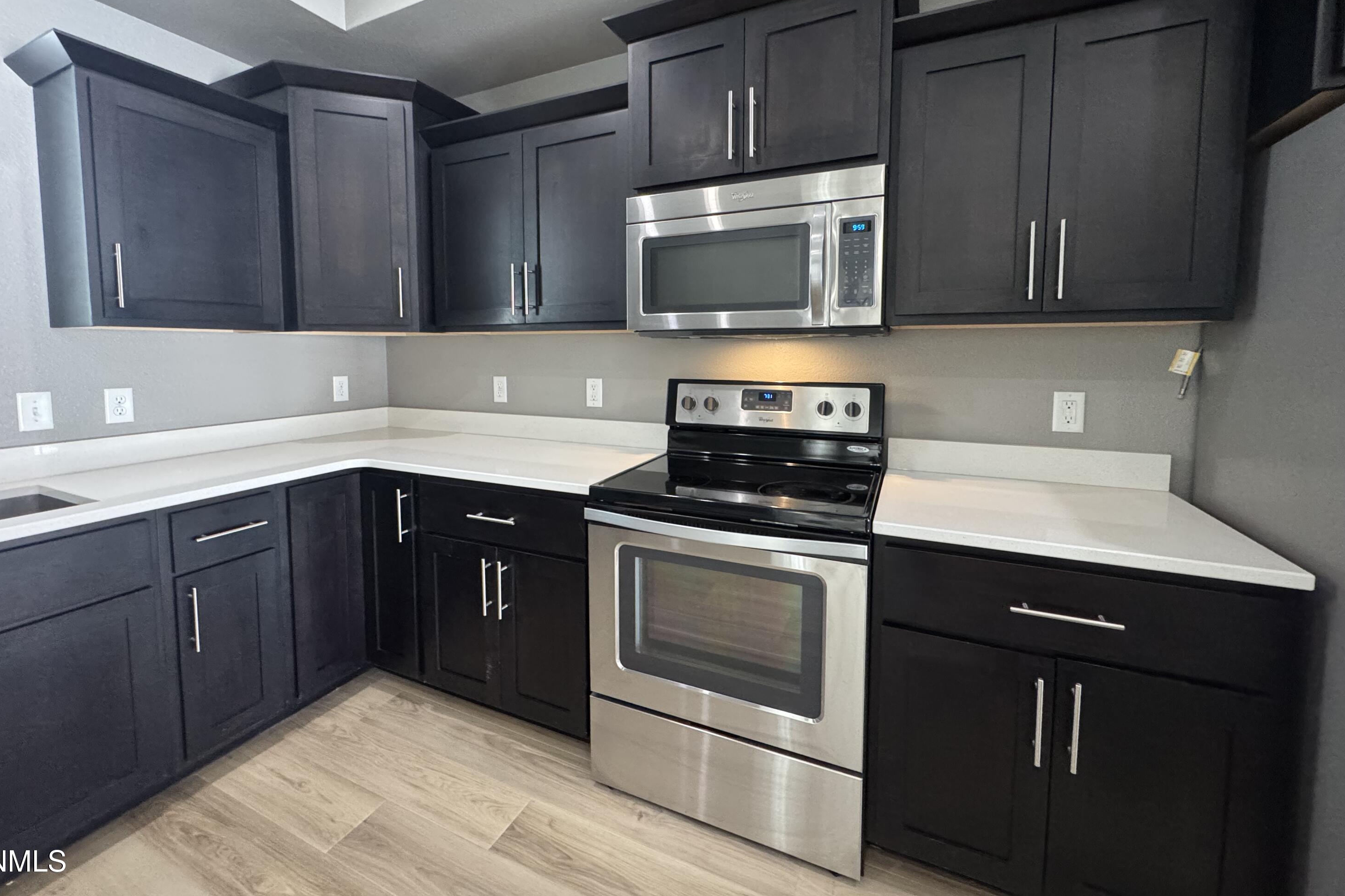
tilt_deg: -4.4
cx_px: 654
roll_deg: +0.3
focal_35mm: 15
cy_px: 390
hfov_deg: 100.4
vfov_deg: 76.9
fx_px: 560
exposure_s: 1/60
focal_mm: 2.22
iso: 640
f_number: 2.2
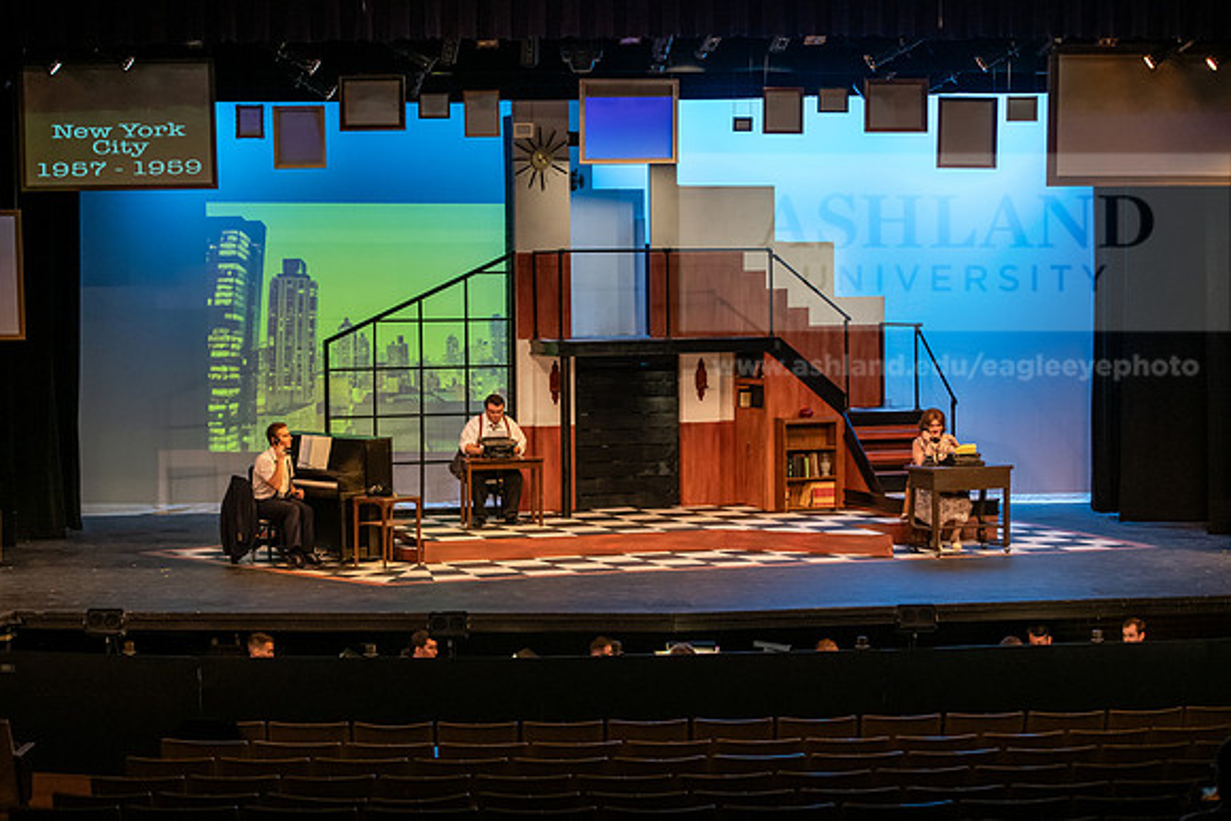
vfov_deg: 19.5
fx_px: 2394
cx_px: 616
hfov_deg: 28.8
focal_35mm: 70
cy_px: 410
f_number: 3.5
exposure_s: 1/200
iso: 2500
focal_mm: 70
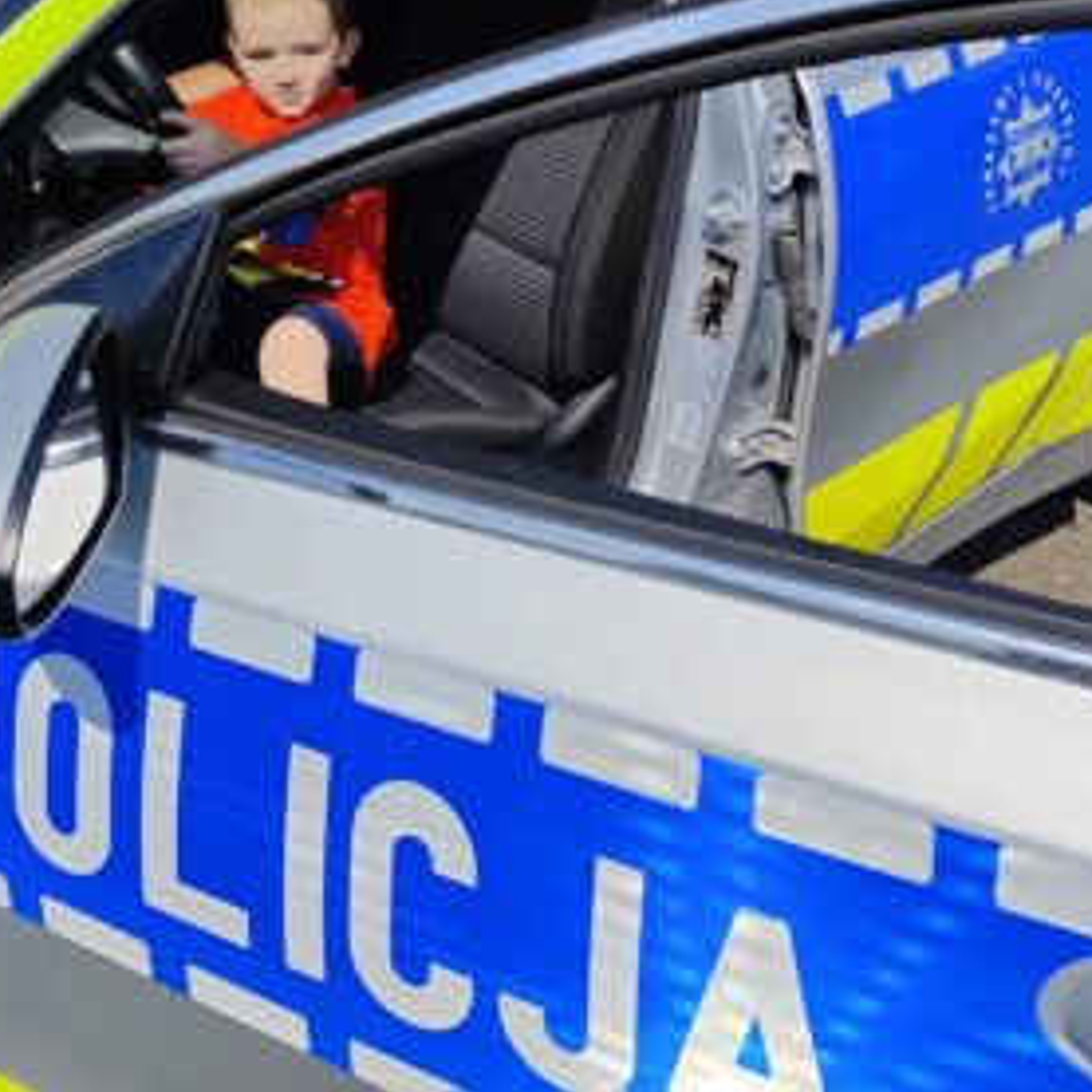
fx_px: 1570
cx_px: 327
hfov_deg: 37.7
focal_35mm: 44
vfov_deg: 33.7
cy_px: -87
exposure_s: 1/1648
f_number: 1.65
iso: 50
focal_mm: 6.19
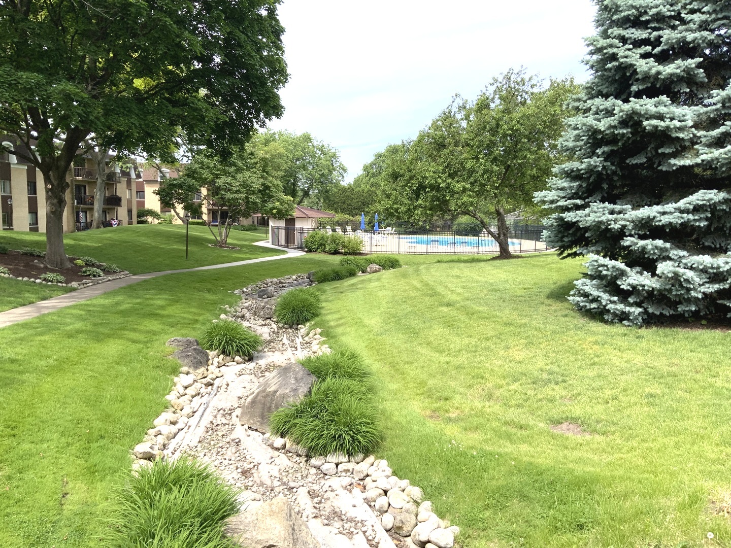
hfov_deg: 61.7
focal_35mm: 29
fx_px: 612
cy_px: 274
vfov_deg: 48.2
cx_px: 366
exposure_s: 1/1055
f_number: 1.8
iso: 16
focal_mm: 3
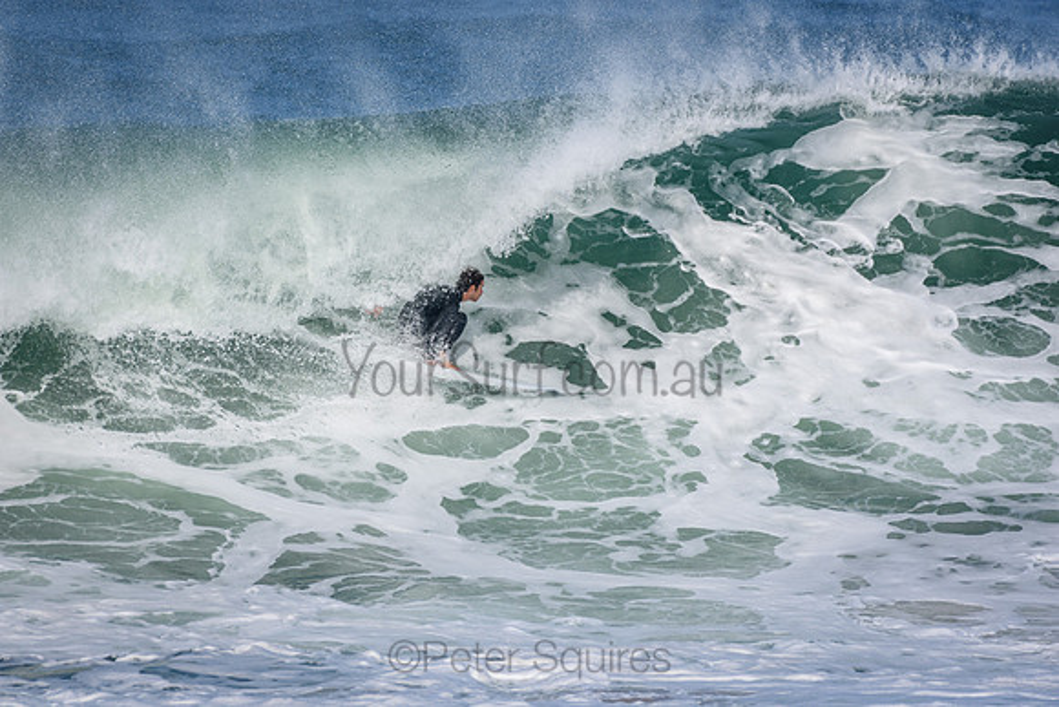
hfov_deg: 2.7
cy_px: 354
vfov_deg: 1.8
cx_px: 530
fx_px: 22067
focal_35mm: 750
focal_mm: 500
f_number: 5.6
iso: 280
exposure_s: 1/2000
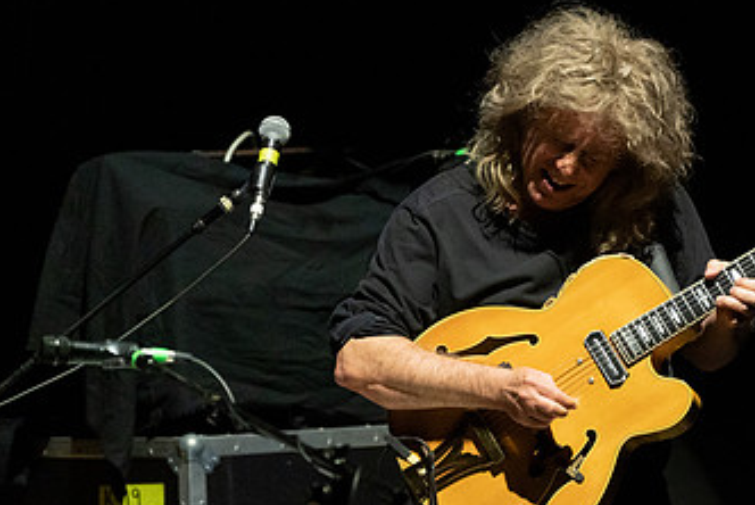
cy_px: 263
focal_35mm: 688
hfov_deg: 3.0
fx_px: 14441
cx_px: 582
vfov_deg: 2.0
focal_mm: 394
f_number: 5.6
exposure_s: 1/250
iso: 3200
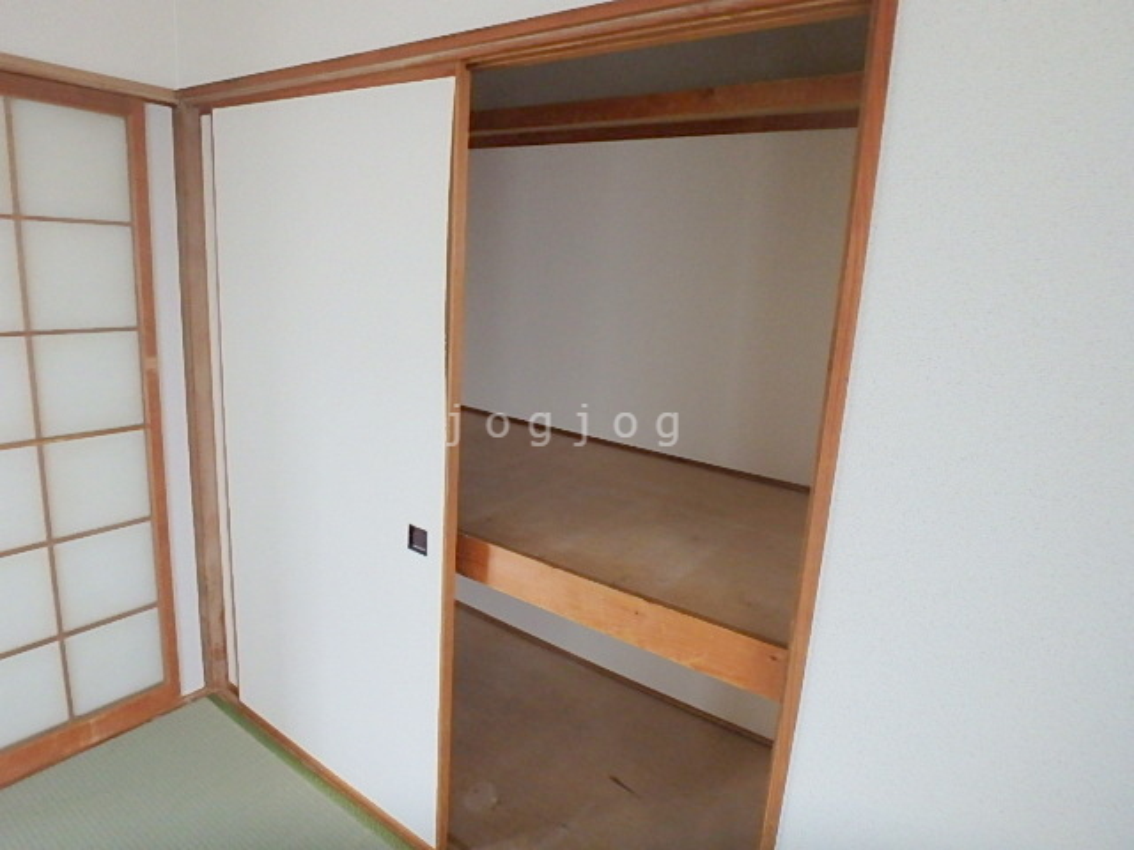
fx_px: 688
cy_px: 425
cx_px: 567
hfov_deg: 79.0
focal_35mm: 21
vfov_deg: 63.4
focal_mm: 3.7
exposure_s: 1/30
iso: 500
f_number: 3.5
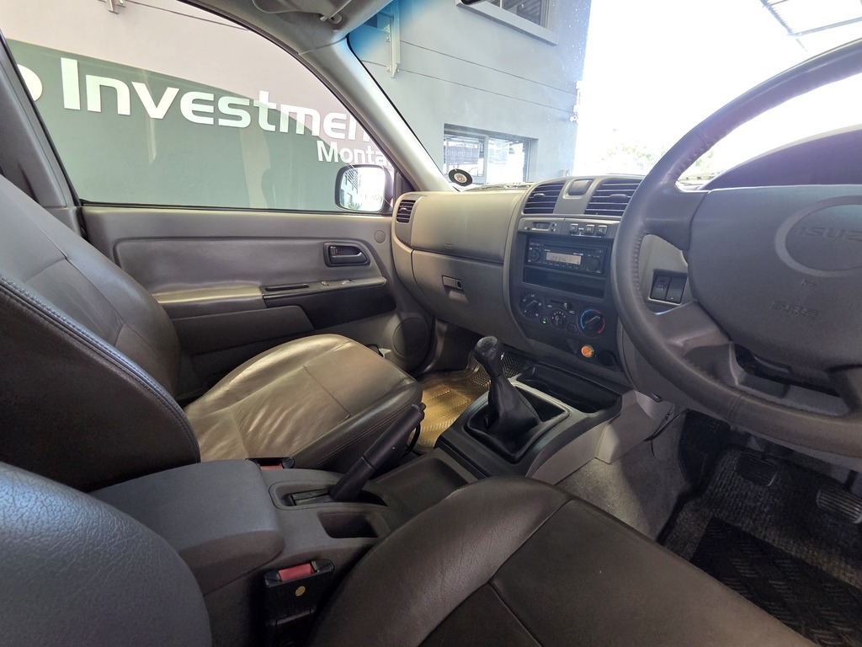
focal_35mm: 13
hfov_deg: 106.2
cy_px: 324
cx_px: 431
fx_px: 324
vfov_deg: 89.9
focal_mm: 2.2
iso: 200
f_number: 2.2
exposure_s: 1/60
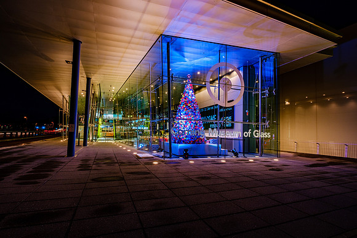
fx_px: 159
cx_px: 167
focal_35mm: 16
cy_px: 126
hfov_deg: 96.4
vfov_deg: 73.6
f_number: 8
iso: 160
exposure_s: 3.7
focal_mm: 10
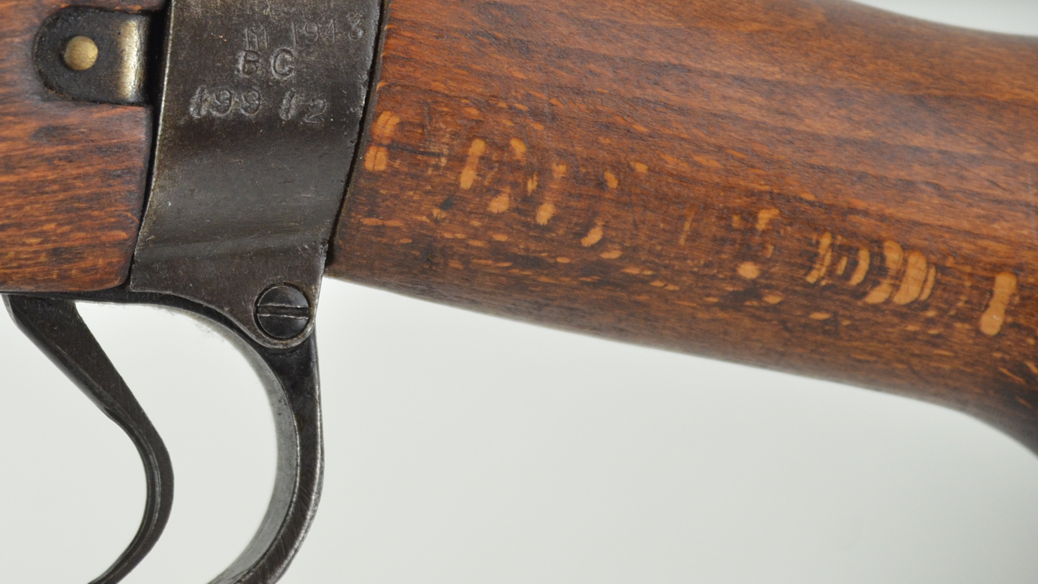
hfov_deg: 6.6
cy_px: 80
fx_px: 8968
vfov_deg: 3.7
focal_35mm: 326
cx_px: 261
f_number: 5.6
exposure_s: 1/125
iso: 900
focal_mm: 135
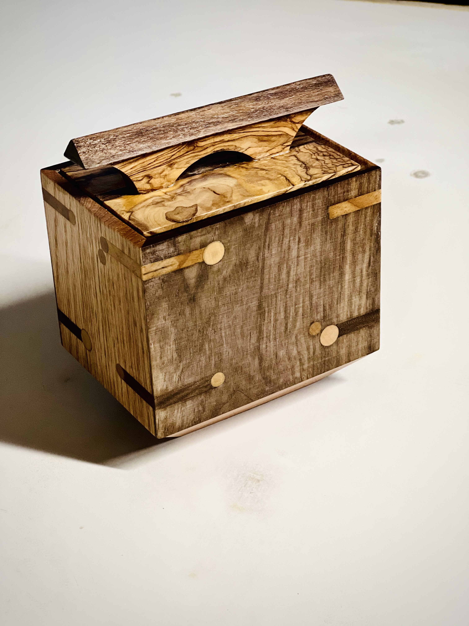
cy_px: 313
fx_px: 1391
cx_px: 234
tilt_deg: -31.1
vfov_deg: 25.3
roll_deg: +2.4
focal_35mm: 77
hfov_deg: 19.1
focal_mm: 9
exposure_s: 1/40
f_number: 2.8
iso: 200
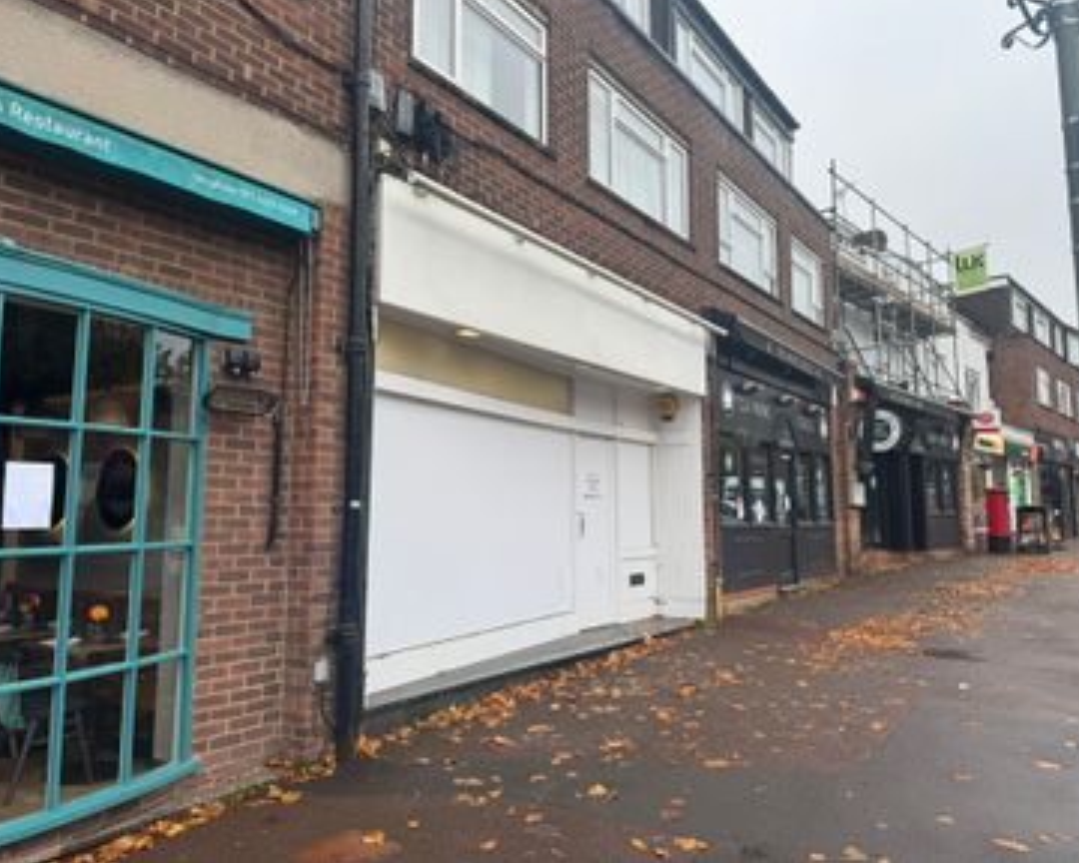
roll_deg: -0.5
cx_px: 528
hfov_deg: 66.0
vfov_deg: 54.9
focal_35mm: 26
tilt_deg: +6.7
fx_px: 830
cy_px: 417
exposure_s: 1/309
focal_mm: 6.76
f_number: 1.78
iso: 80
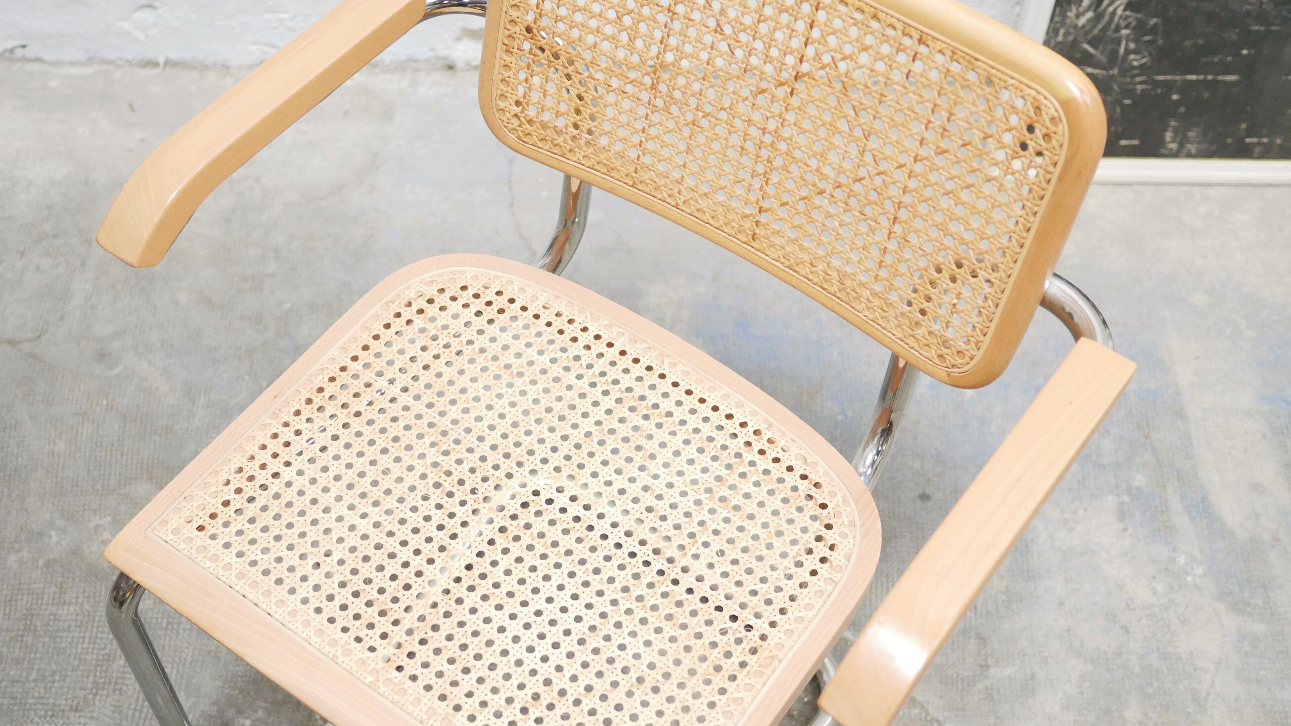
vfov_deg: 23.0
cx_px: 585
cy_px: 406
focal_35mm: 52
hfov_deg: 39.8
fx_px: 1780
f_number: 1.7
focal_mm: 20
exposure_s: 1/60
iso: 1000
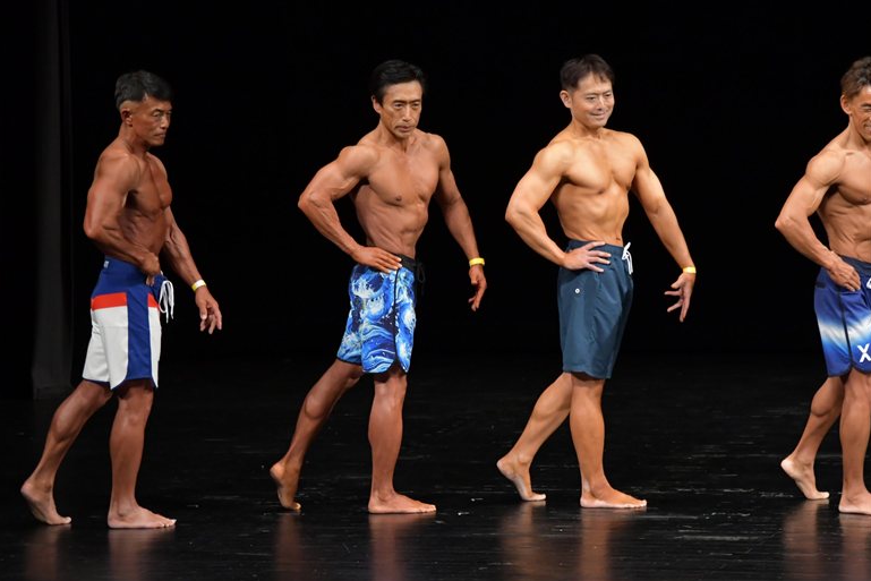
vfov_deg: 5.1
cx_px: 436
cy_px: 291
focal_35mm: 272
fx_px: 6582
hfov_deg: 7.6
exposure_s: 1/400
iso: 3200
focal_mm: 180
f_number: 5.6
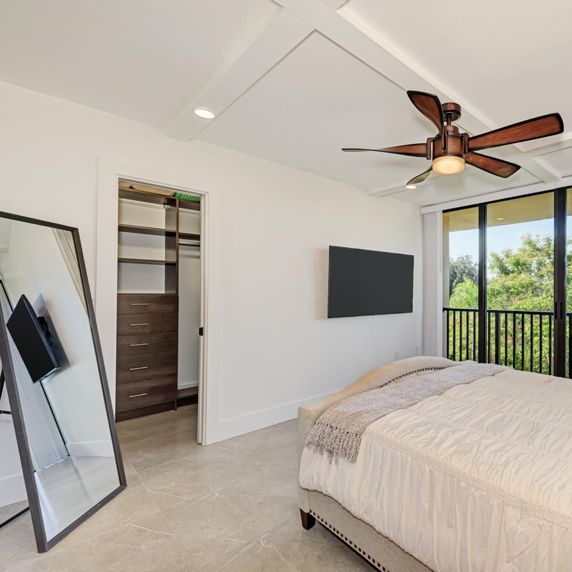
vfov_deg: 80.7
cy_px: 287
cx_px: 410
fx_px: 337
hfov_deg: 76.3
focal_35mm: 18
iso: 100
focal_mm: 14
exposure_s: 1/8
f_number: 9
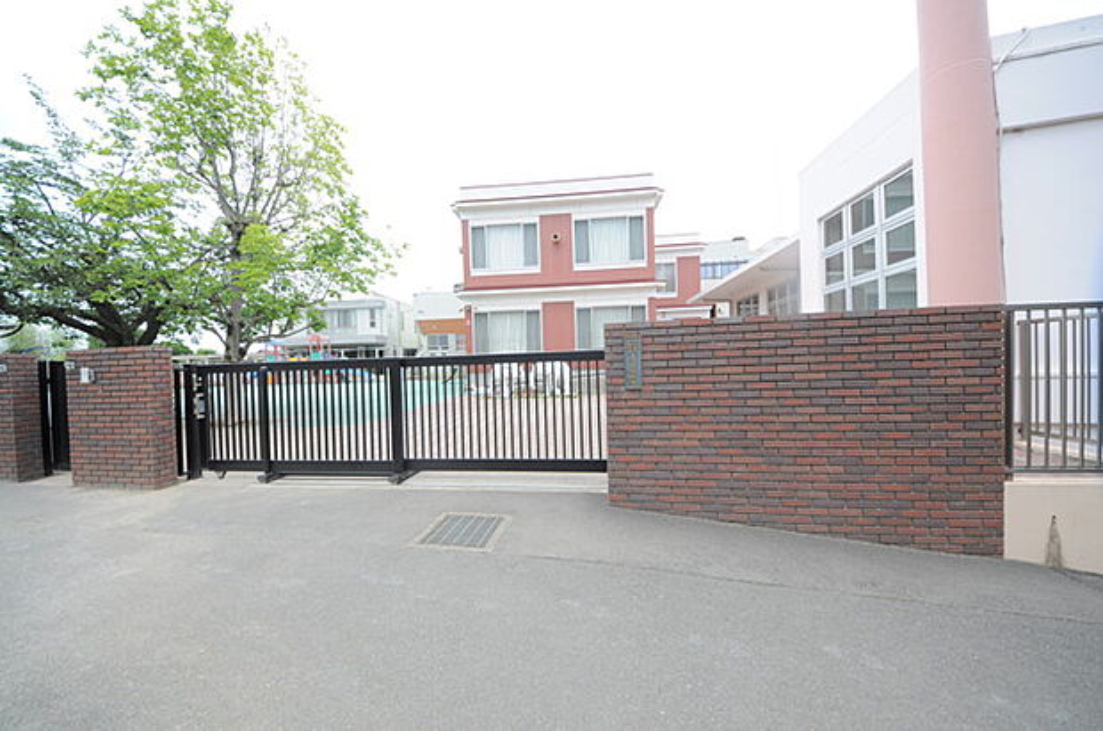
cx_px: 552
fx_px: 367
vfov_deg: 89.8
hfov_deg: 112.7
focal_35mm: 12
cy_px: 366
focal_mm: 8
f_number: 7.1
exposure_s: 1/200
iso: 200
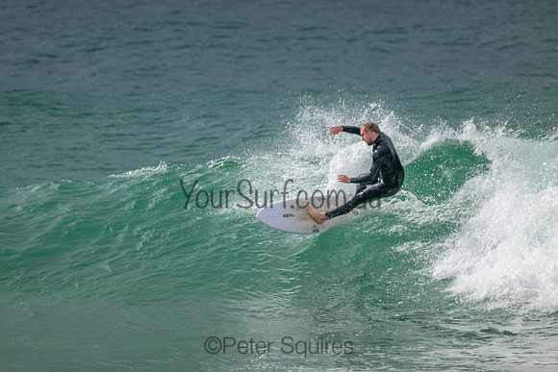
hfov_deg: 2.6
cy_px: 186
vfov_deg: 1.7
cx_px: 279
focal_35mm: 800
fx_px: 12402
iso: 1800
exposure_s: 1/1600
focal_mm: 800
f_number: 11
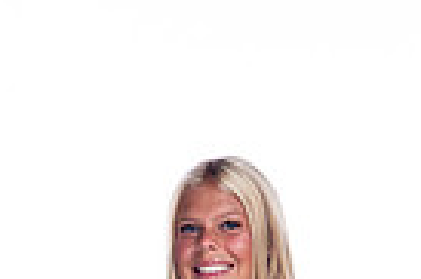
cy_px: 659
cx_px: 230
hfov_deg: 5.5
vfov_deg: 3.6
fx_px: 4415
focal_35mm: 378
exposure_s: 1/250
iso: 800
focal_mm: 115
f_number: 5.6
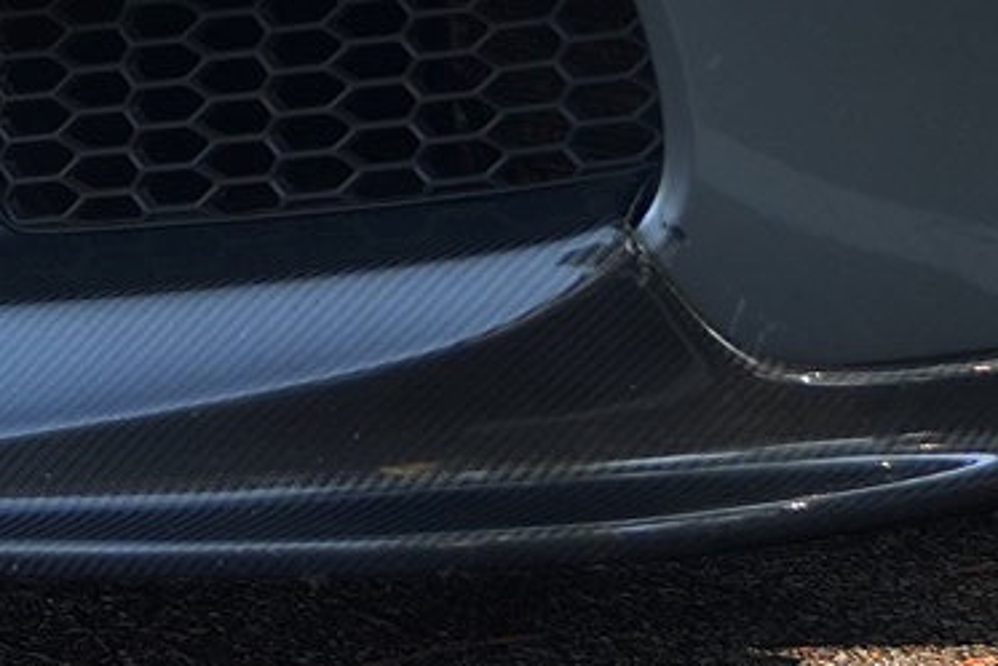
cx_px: 166
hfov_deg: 11.2
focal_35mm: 182
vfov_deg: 7.3
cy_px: -610
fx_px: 5047
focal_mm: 28
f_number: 2.8
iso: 1000
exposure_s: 1/500
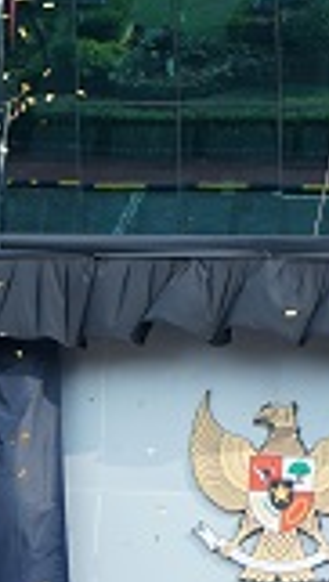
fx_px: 3770
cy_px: 215
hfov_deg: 4.9
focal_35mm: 244
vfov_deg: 8.8
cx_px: 687
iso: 100
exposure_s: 1/125
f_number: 8
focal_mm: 47
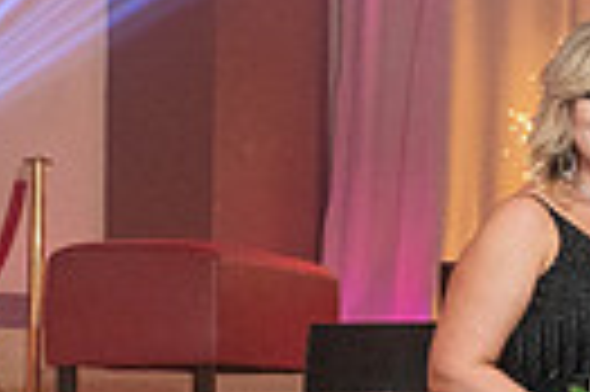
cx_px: 1240
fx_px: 2799
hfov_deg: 10.8
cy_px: 297
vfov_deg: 8.0
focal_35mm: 171
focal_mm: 37
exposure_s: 1/100
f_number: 5.6
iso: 4000
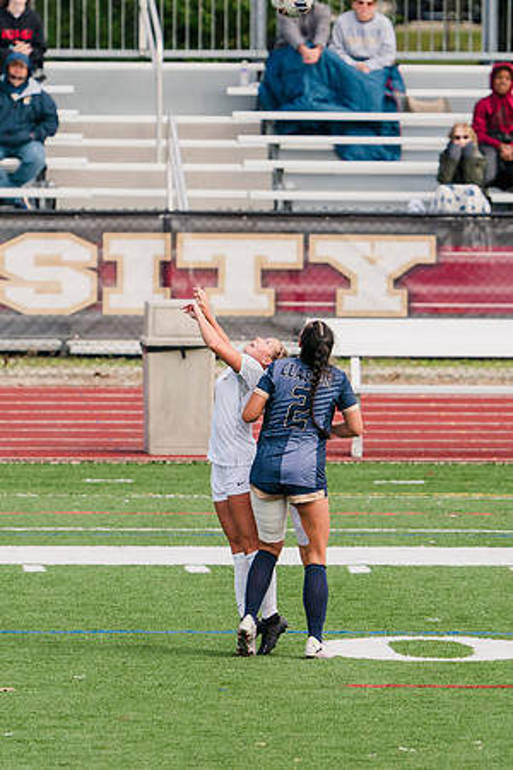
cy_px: 385
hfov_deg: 2.2
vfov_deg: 3.4
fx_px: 13100
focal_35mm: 613
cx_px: 250
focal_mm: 400
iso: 500
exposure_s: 1/1600
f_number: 6.3
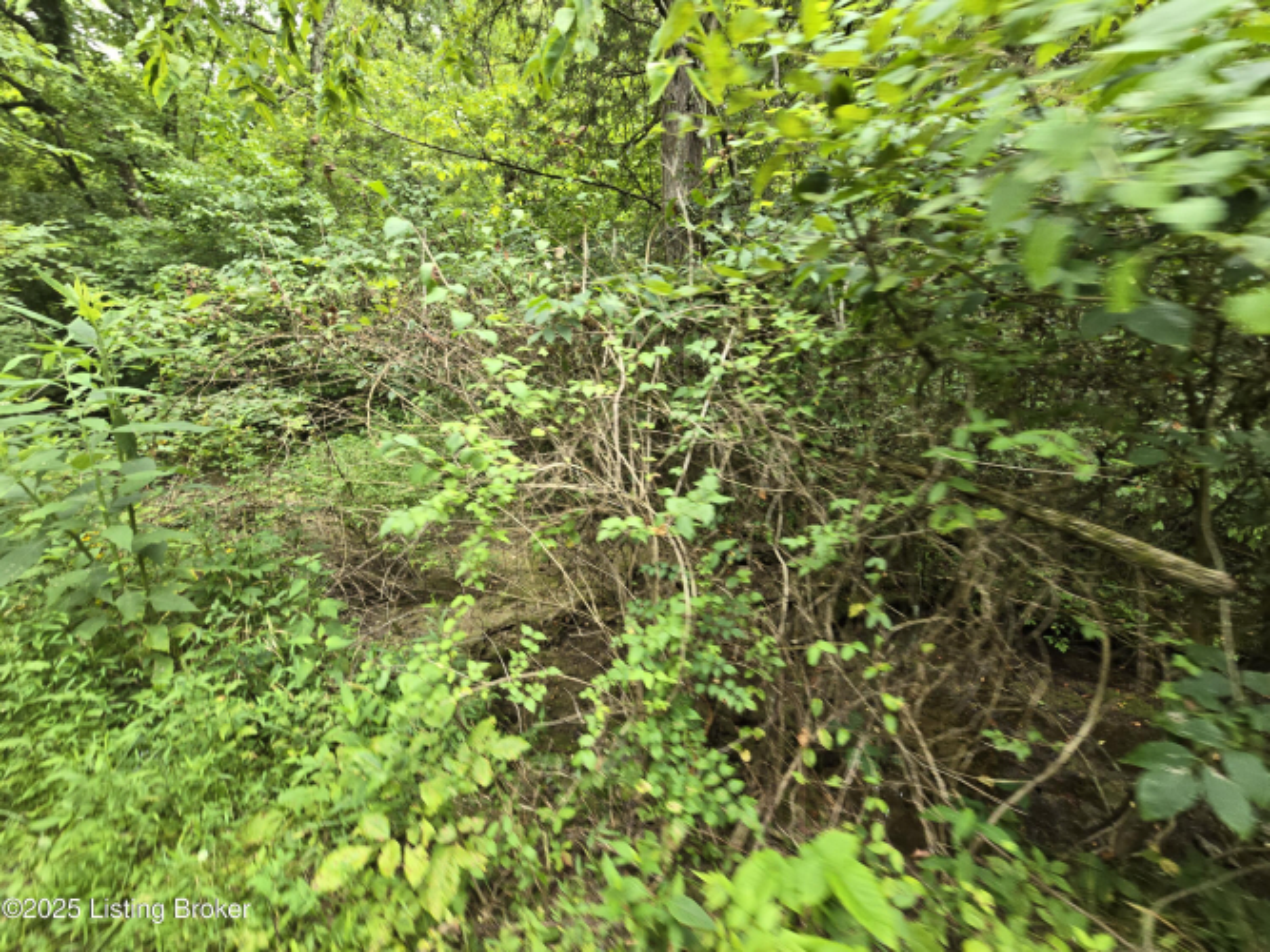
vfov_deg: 89.9
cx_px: 635
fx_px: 477
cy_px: 476
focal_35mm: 13
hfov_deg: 106.2
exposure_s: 1/142
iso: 50
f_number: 2.2
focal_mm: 2.2
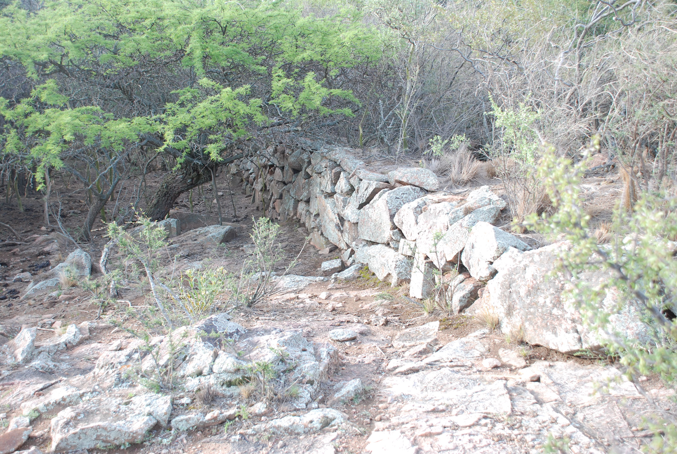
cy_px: 227
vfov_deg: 34.4
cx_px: 338
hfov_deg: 49.5
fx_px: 735
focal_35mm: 39
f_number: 4
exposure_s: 1/60
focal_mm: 26
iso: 100
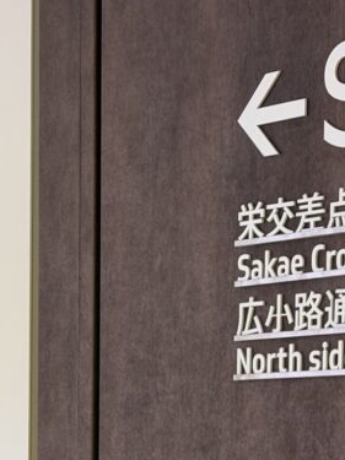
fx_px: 1742
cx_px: 247
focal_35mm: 131
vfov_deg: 14.6
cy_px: 557
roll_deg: +0.1
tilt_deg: -1.5
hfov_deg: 11.3
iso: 200
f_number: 1.78
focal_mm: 6.76
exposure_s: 1/60
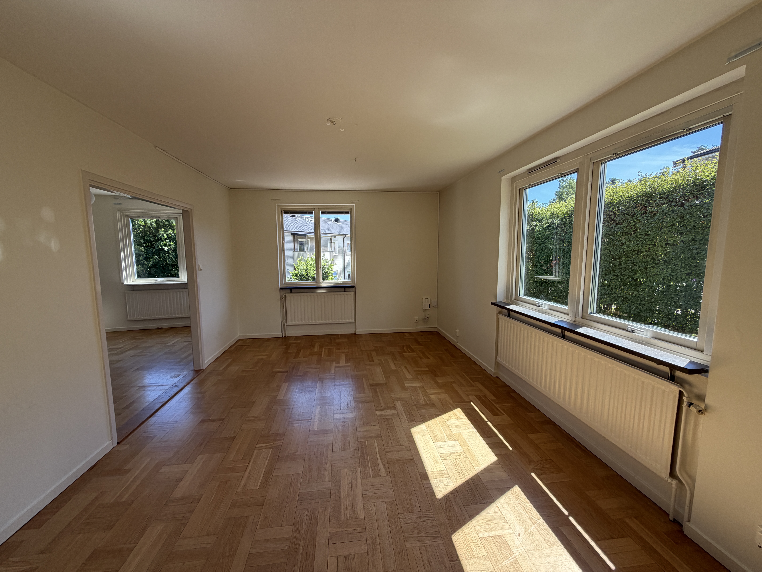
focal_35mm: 14
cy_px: 286
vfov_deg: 85.7
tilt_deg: -6.4
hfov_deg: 102.1
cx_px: 381
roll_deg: +0.4
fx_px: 308
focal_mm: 2.22
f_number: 2.2
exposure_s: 1/196
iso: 64
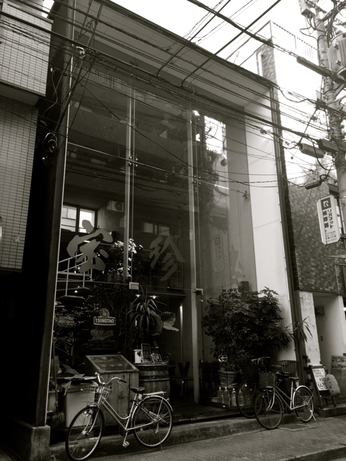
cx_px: 173
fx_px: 386
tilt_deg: +17.5
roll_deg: +0.5
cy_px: 230
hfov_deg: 48.2
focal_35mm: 29
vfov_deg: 61.7
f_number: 2.2
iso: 32
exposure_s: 1/120
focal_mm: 4.15
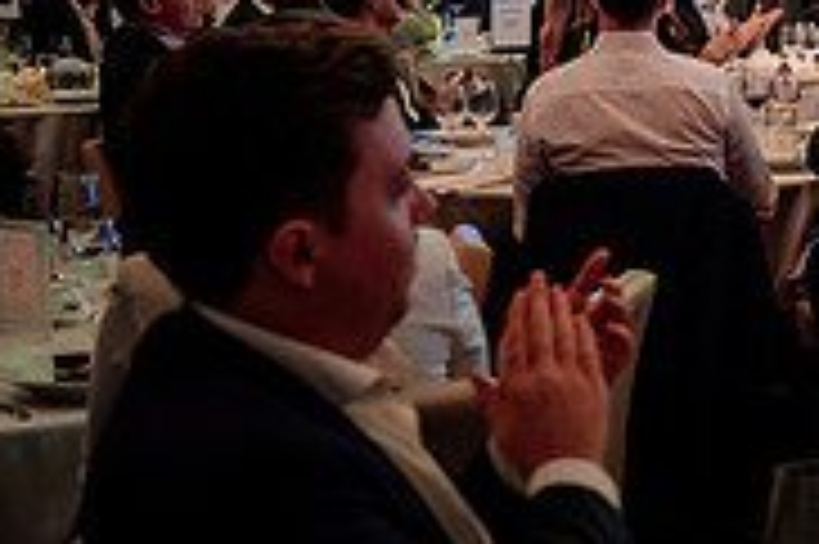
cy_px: 196
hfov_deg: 17.9
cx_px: 900
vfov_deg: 12.4
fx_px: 2500
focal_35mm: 110
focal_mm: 33.5
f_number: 3.5
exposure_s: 1/60
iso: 1000
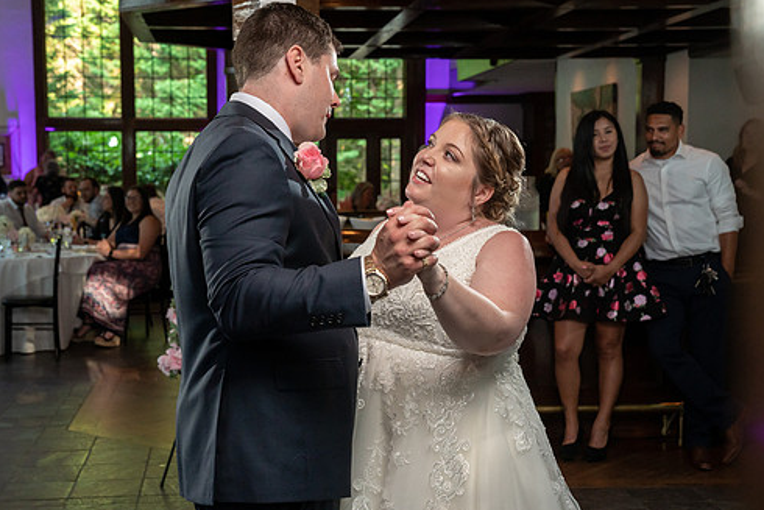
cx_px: 323
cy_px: 249
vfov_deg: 23.4
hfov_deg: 34.4
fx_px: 1231
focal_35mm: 58
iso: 2000
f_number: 5.6
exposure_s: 1/200
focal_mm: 49
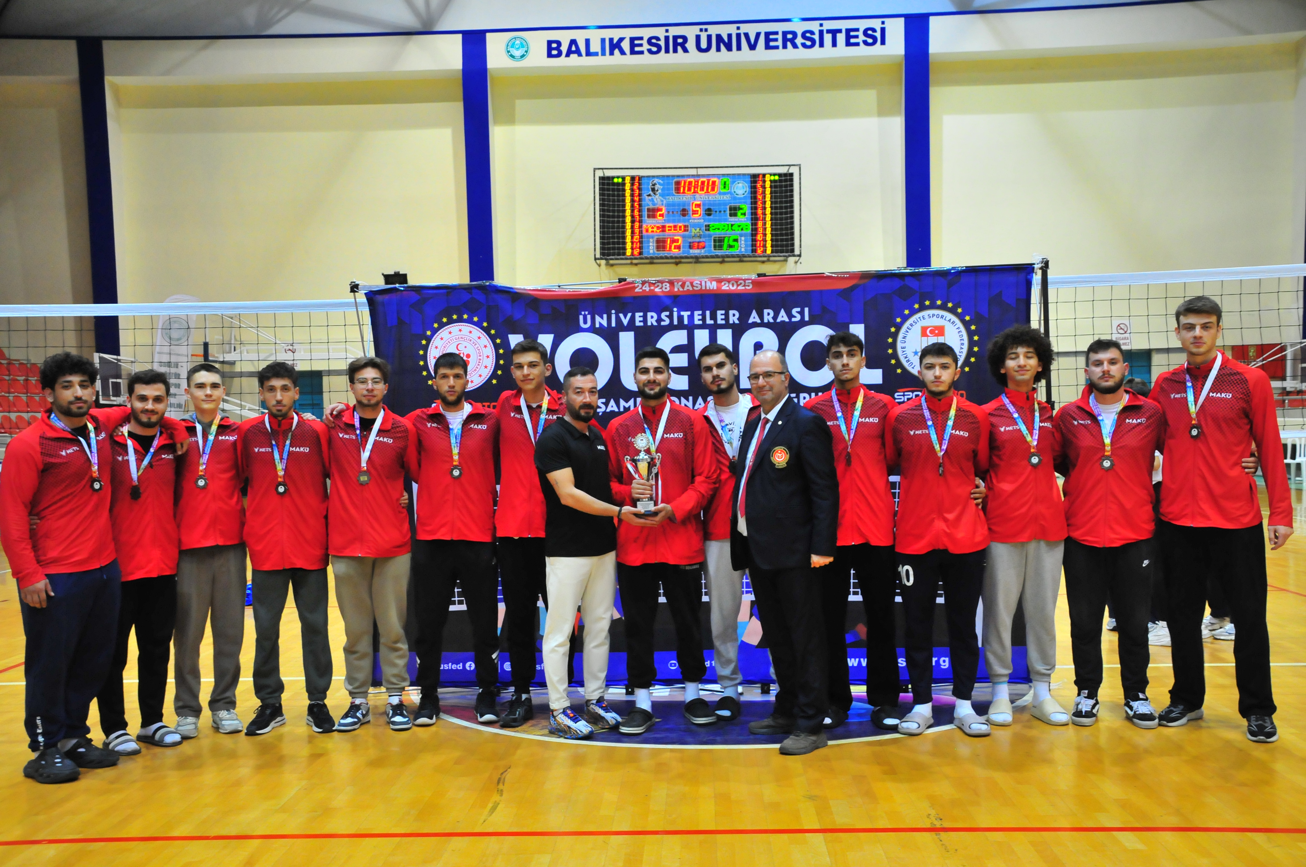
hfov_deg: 53.2
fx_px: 1304
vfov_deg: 36.8
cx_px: 653
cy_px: 434
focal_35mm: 36
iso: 1400
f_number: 3.8
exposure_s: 1/30
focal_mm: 24
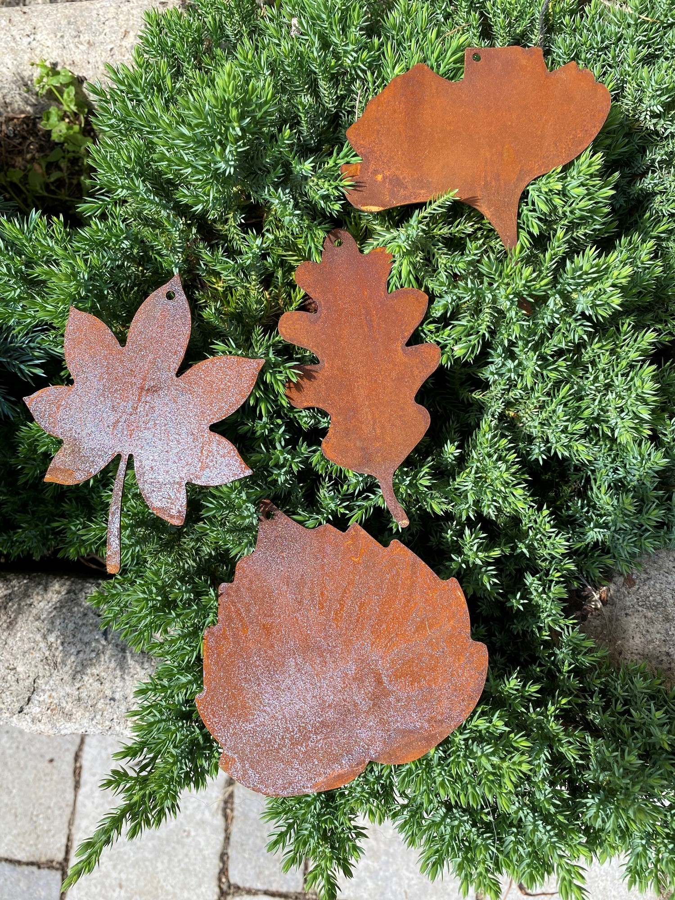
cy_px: 450
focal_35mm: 26
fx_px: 676
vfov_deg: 67.3
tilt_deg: -71.9
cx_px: 338
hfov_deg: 53.1
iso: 32
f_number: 1.8
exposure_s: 1/698
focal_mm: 4.25
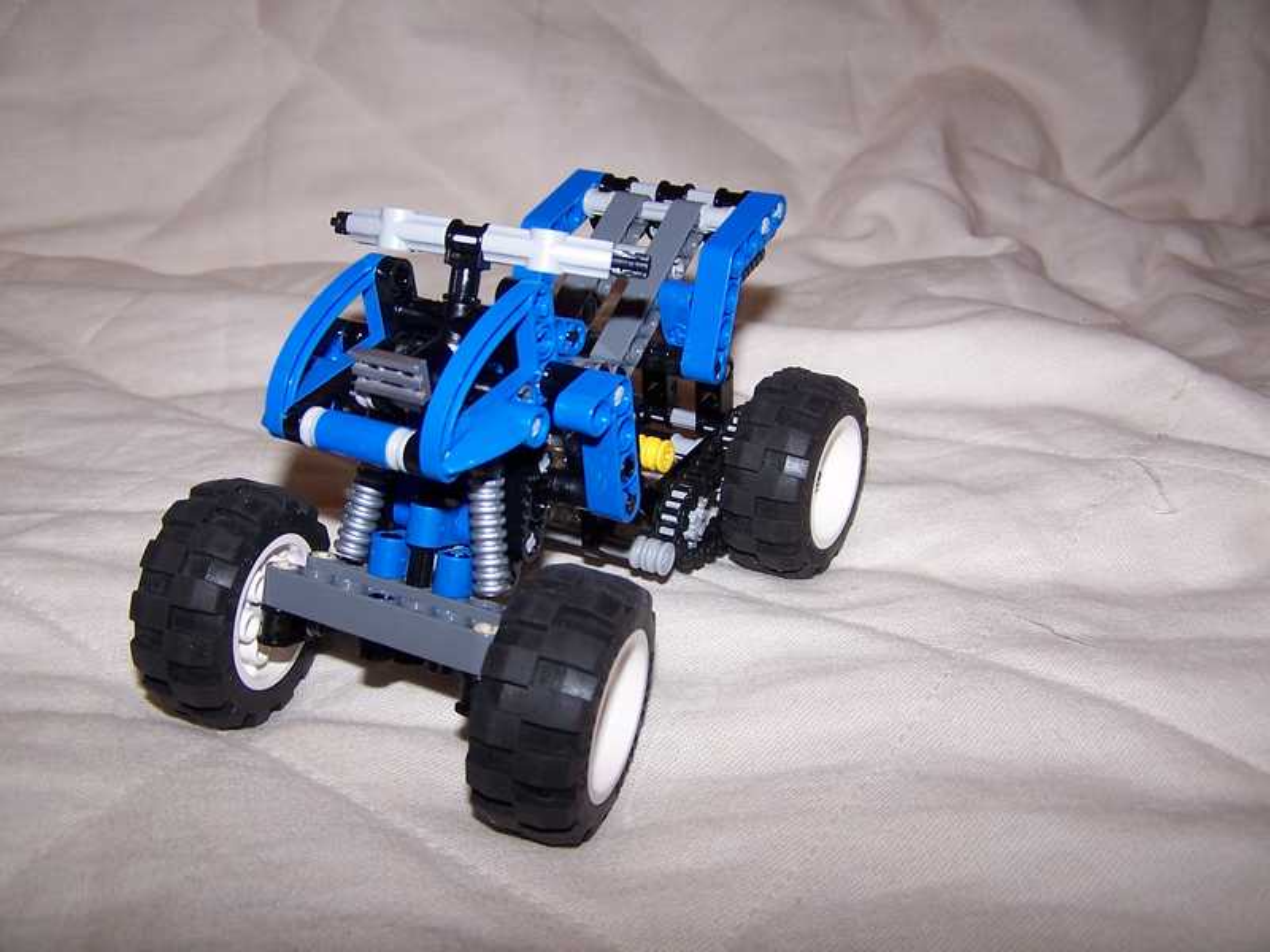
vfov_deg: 37.7
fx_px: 1394
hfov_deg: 49.0
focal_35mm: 38
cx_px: 635
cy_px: 476
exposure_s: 1/60
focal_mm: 6.3
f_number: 2.8
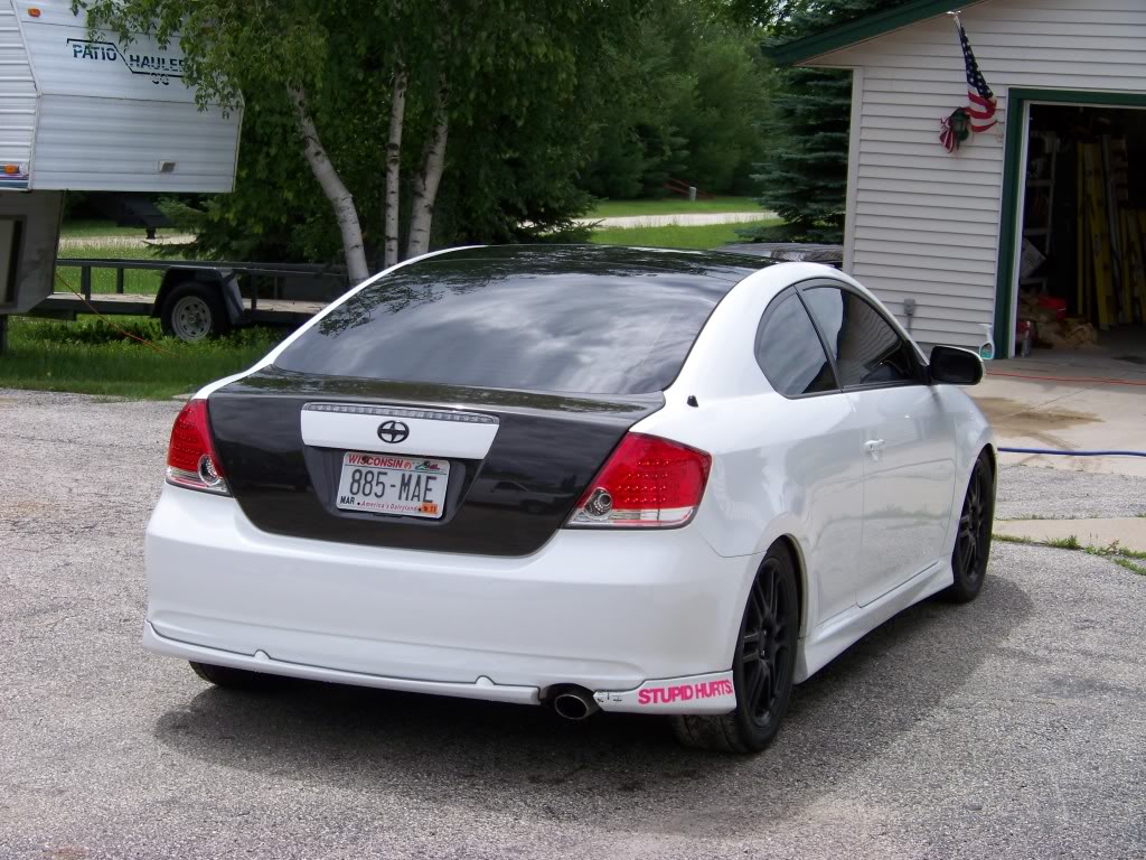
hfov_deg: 25.0
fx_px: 2582
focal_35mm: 78
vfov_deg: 18.9
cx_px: 573
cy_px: 430
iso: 64
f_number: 3.2
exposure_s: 1/800
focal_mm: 13.2
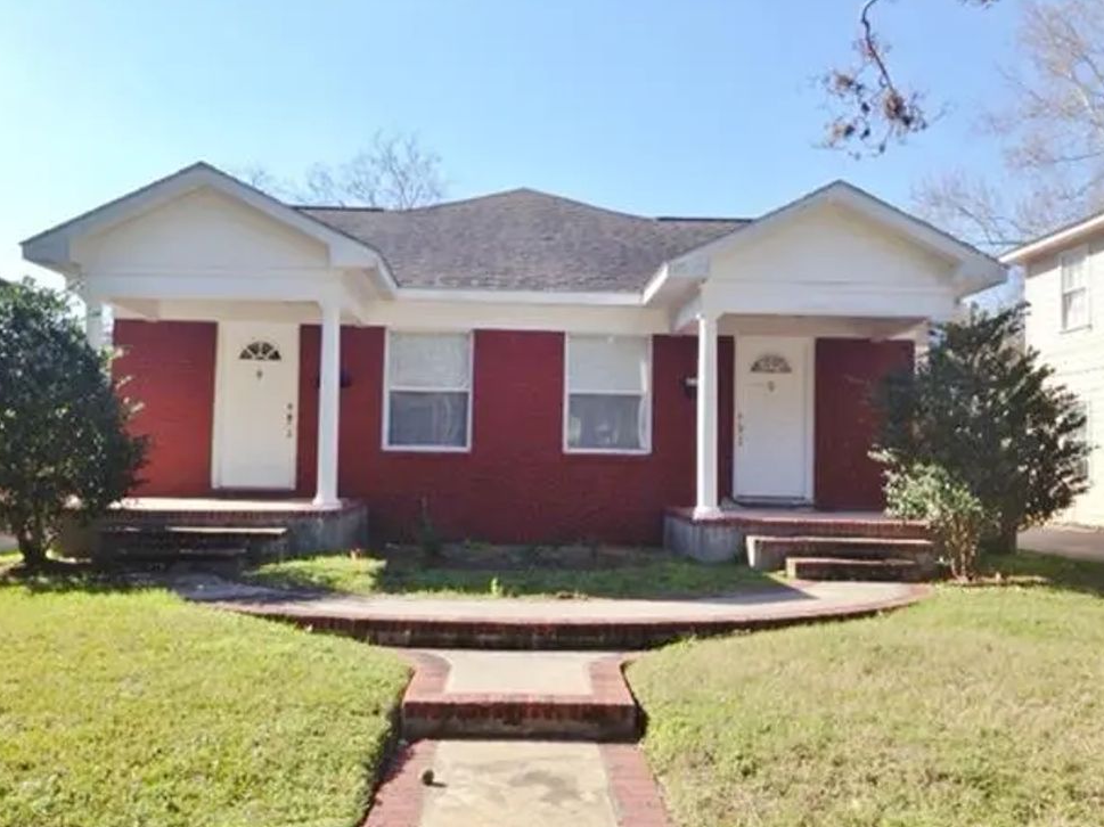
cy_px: 417
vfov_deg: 38.6
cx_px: 543
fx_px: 1180
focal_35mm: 37
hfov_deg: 50.2
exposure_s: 1/1082
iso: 50
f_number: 2.4
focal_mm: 4.28
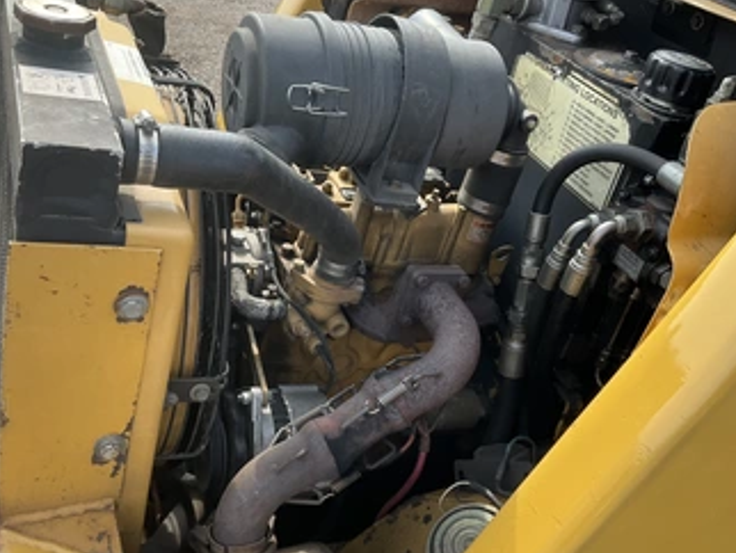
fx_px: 766
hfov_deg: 51.3
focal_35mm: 36
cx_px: 400
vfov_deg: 39.7
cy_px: 283
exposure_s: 1/358
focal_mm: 3
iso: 25
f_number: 1.8
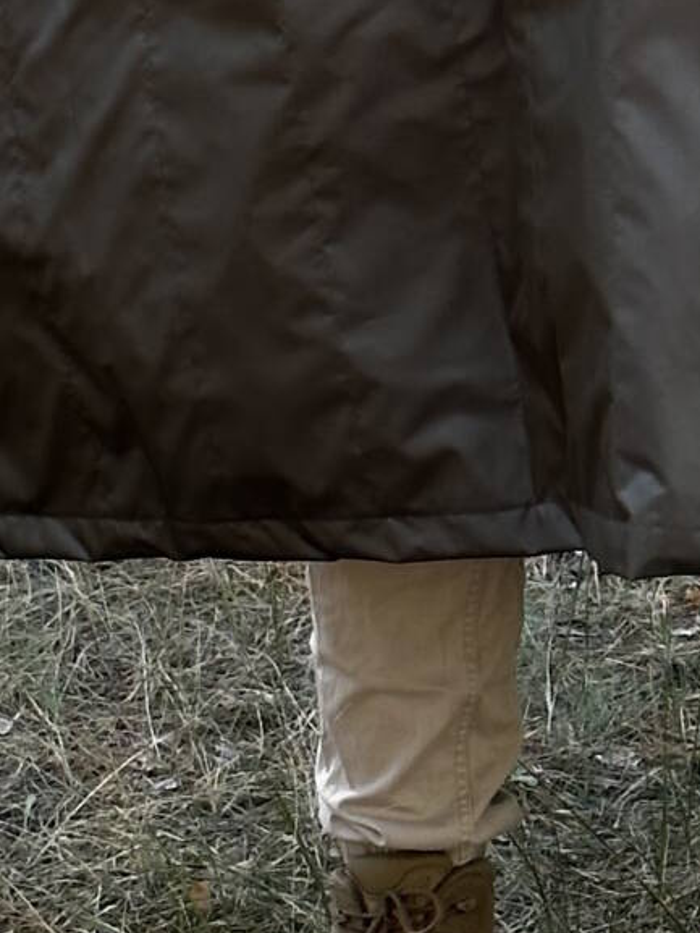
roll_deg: +3.2
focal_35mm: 213
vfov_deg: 9.2
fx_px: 5741
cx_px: 737
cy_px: -84
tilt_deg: -9.5
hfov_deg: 6.9
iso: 64
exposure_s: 1/224
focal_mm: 6.86
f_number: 1.78
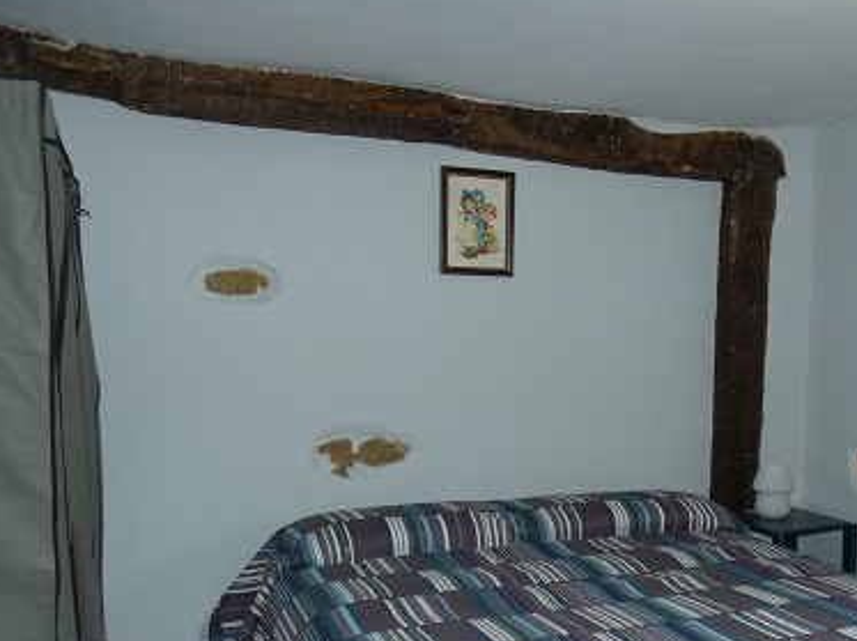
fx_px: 940
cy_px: 470
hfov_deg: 47.9
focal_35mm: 38
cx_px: 594
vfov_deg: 36.9
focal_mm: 3.6
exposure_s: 1/50
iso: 80
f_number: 2.8
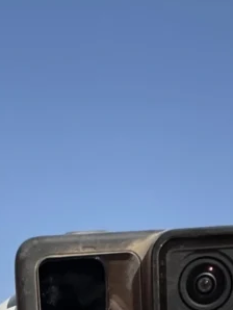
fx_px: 923
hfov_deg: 14.3
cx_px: 63
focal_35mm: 103
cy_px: 506
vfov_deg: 16.7
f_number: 2.2
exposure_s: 1/1316
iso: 25
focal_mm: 2.71
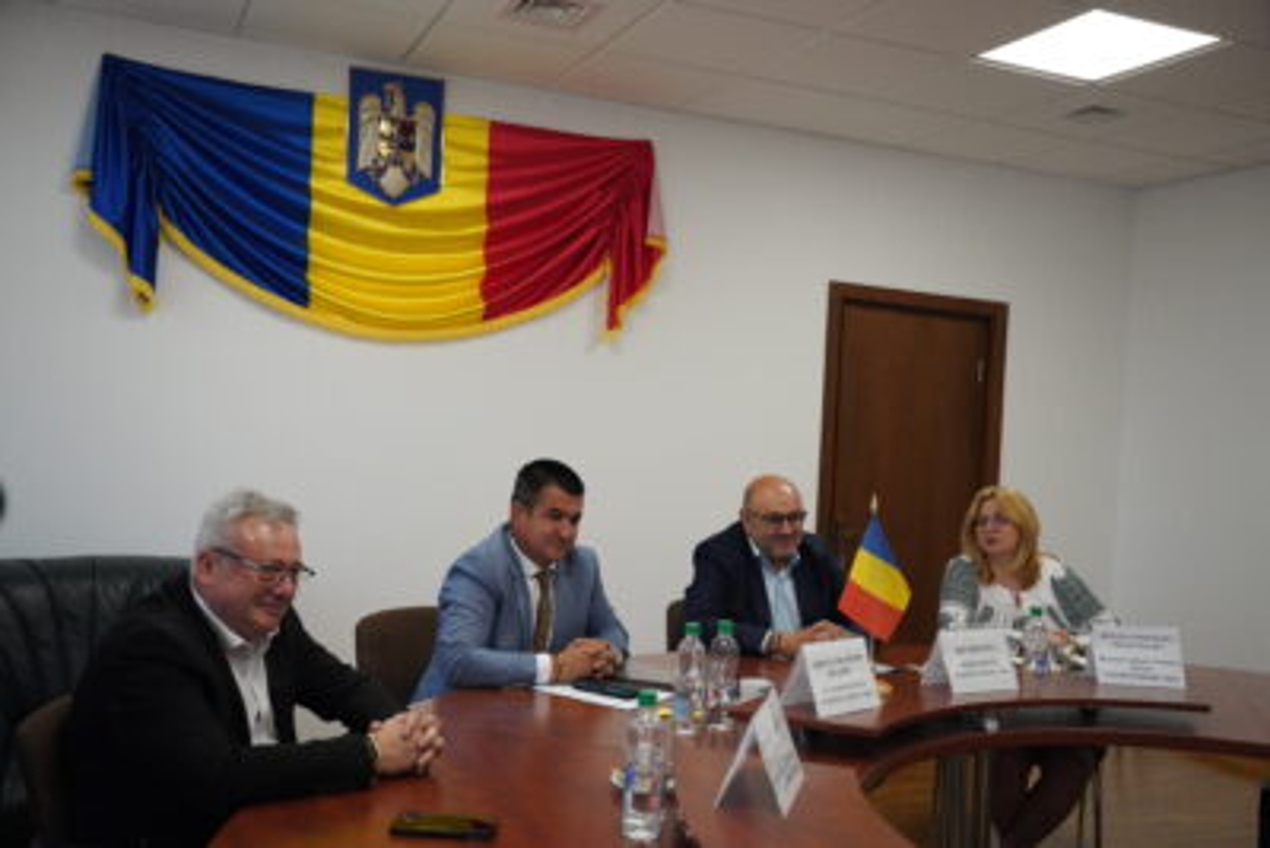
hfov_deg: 57.8
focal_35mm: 33
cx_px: 635
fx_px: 1150
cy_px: 424
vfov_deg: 40.5
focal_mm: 32.6
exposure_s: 1/640
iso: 4000
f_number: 3.2
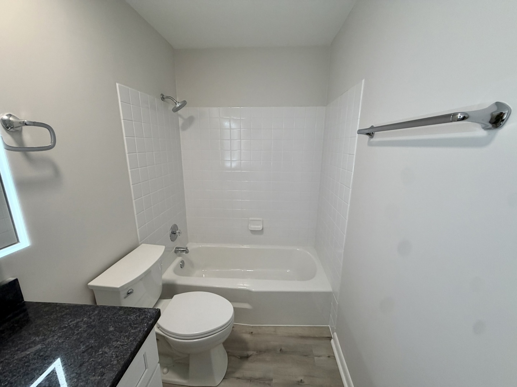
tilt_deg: -13.5
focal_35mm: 14
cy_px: 194
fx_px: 209
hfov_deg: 102.1
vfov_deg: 85.7
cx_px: 258
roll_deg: +0.0
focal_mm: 2.22
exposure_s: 1/120
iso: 200
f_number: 2.2
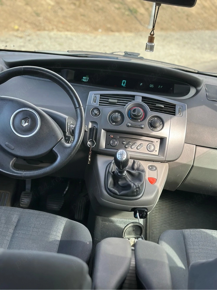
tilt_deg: -21.1
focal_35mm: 48
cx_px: 108
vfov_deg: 39.7
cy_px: 145
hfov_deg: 30.3
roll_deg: -9.5
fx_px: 401
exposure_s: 1/480
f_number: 1.78
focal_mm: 6.86
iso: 80
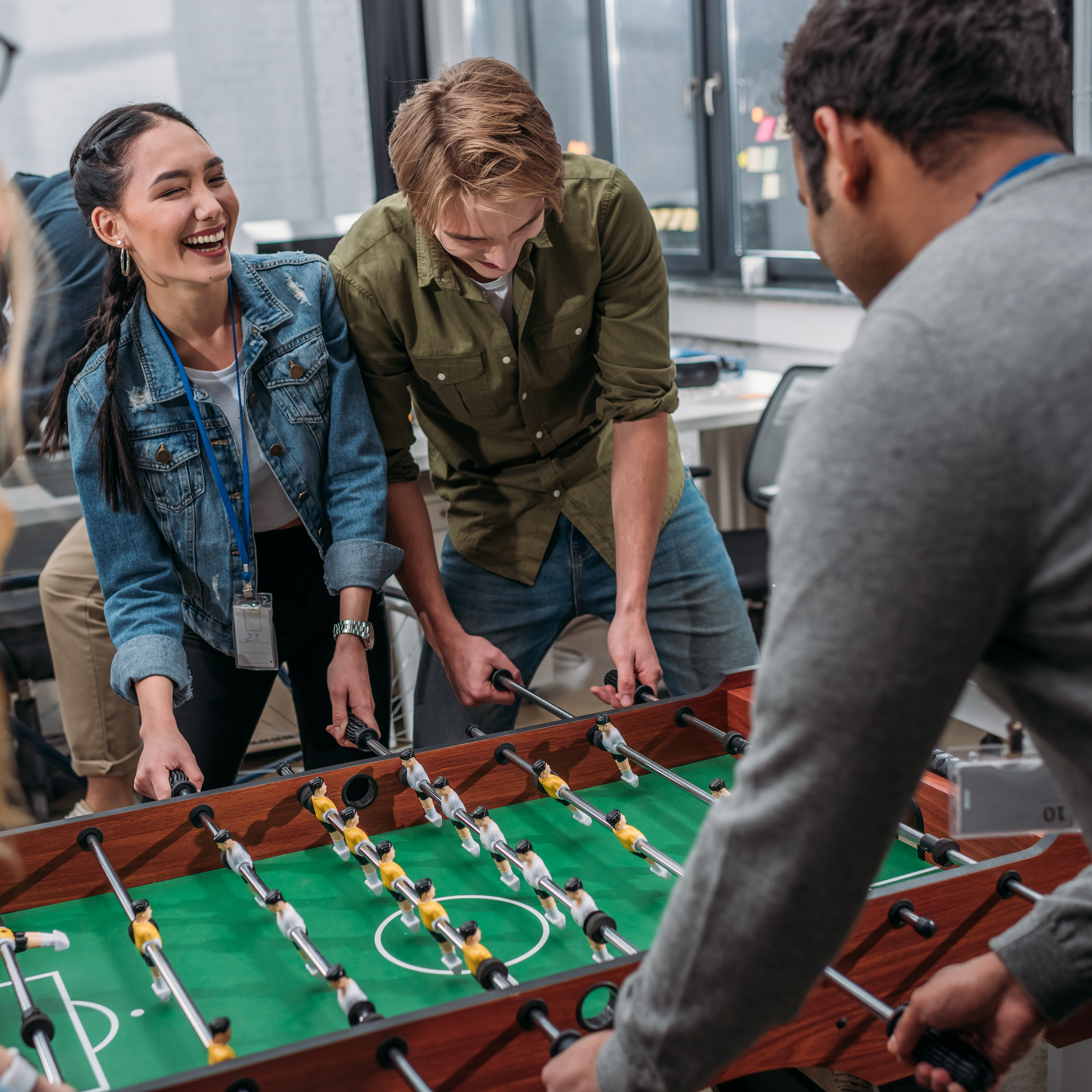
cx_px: 453
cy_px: 541
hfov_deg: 37.4
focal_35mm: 45
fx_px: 1606
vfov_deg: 37.6
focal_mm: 35
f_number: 2.8
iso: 200
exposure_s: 1/160
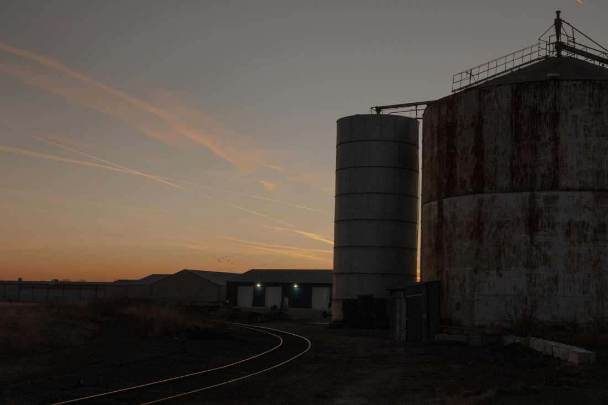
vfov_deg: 26.5
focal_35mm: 51
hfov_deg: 38.9
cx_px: 304
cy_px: 202
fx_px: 861
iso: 1250
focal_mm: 34.5
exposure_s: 1/250
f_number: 14
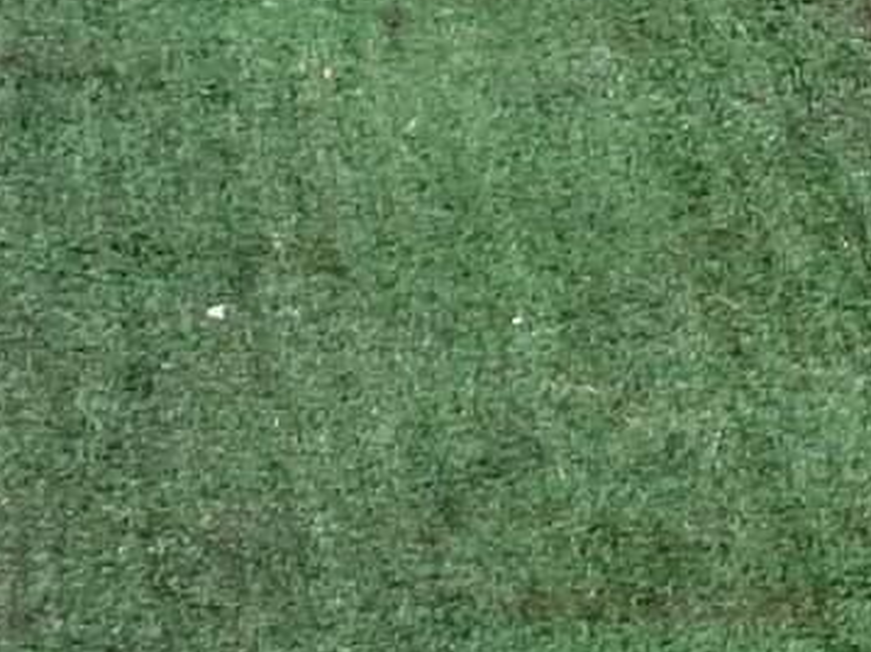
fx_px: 2639
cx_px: -873
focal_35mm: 105
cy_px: 1280
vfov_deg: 12.5
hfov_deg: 15.2
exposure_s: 1/25
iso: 166
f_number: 1.7
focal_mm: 3.93
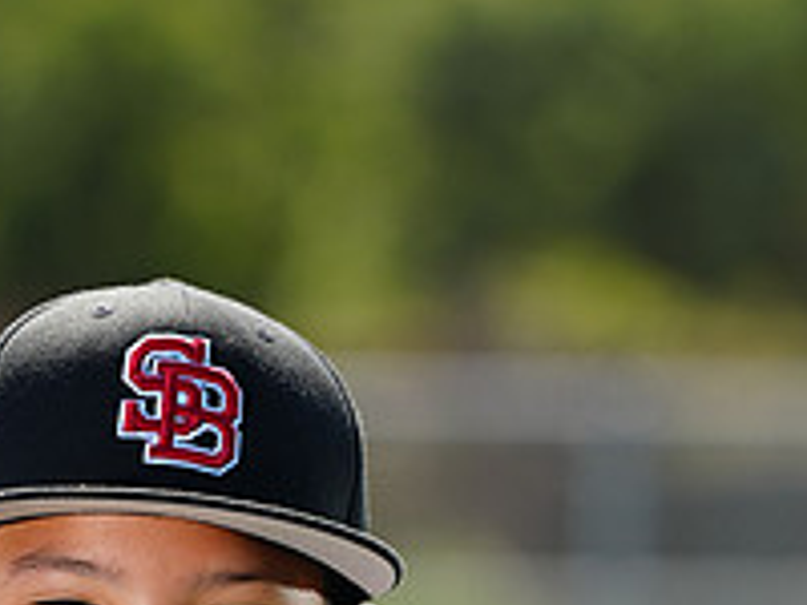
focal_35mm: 559
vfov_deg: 2.7
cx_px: 171
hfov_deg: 3.5
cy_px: 1097
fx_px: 13032
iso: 64
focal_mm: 200
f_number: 4.5
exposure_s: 1/250
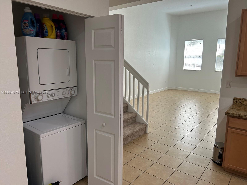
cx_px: 124
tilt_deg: -8.8
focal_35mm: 26
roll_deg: +0.0
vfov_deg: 53.1
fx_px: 186
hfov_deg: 67.3
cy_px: 92
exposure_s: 1/120
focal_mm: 5.7
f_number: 1.5
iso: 80
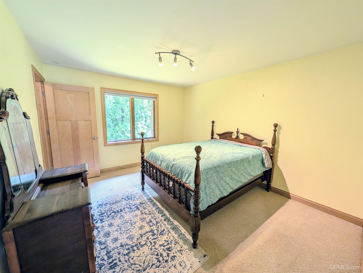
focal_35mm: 12
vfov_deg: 94.6
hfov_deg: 110.5
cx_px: 182
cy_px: 136
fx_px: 126
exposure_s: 1/24
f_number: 1.7
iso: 54
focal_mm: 2.02
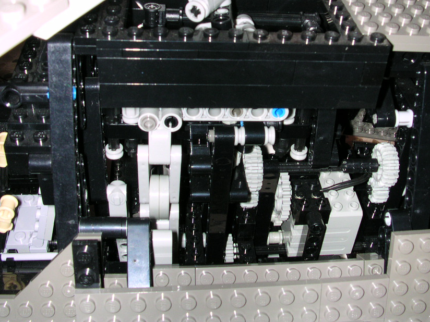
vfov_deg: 31.4
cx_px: 247
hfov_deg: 41.1
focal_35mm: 46
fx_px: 571
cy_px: 123
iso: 100
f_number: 4.5
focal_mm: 5.6
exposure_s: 1/60
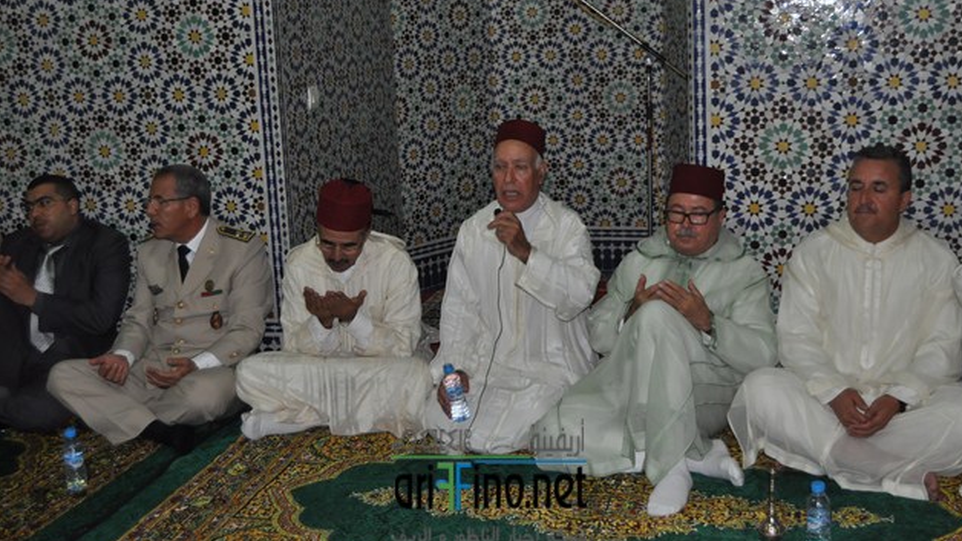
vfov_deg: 24.9
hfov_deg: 42.9
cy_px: 223
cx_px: 489
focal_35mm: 48
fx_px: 1224
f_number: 4.2
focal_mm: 30
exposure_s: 1/60
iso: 800
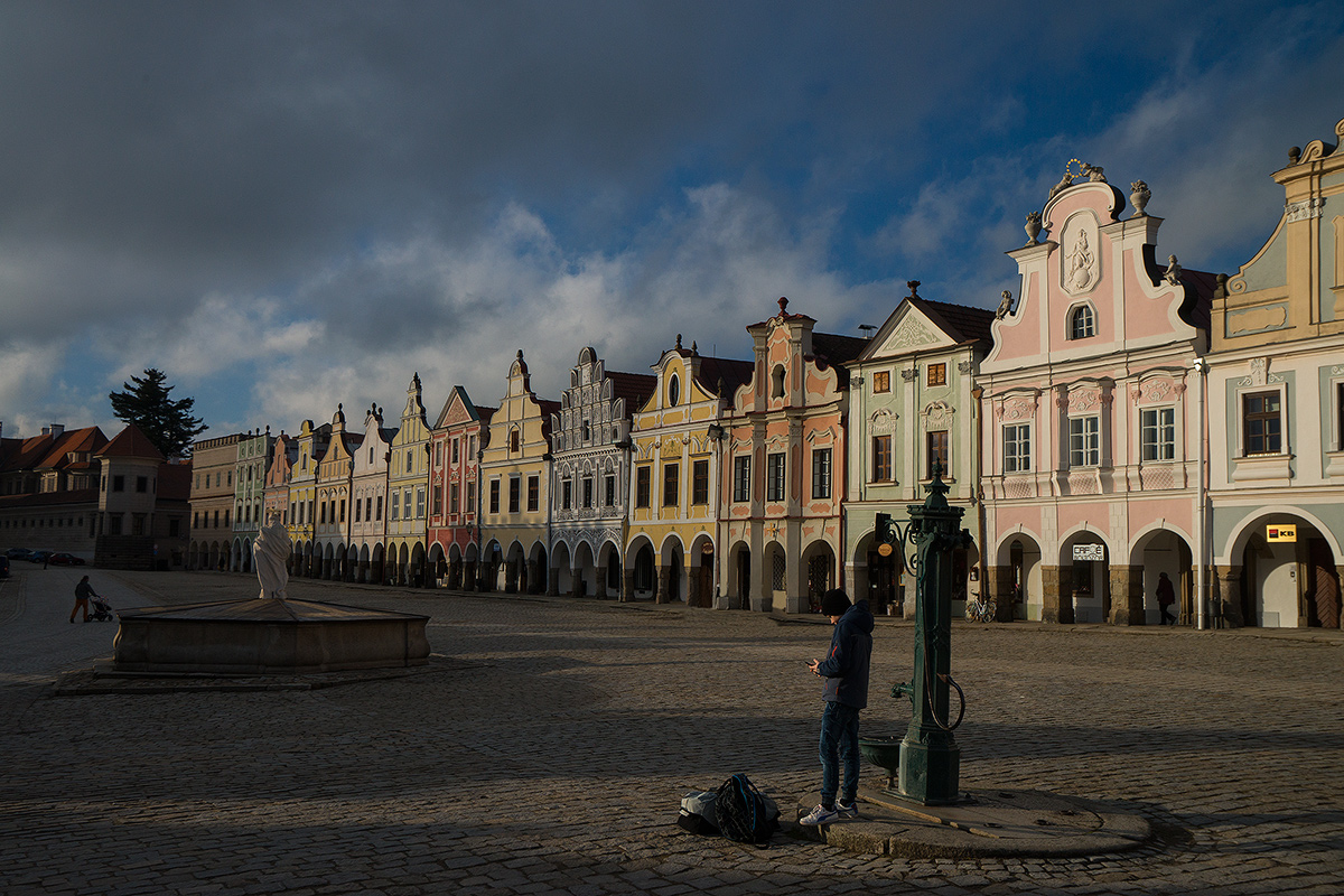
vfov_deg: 37.9
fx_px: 1307
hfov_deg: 54.4
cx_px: 672
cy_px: 448
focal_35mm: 35
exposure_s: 1/200
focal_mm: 35
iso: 320
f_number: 13
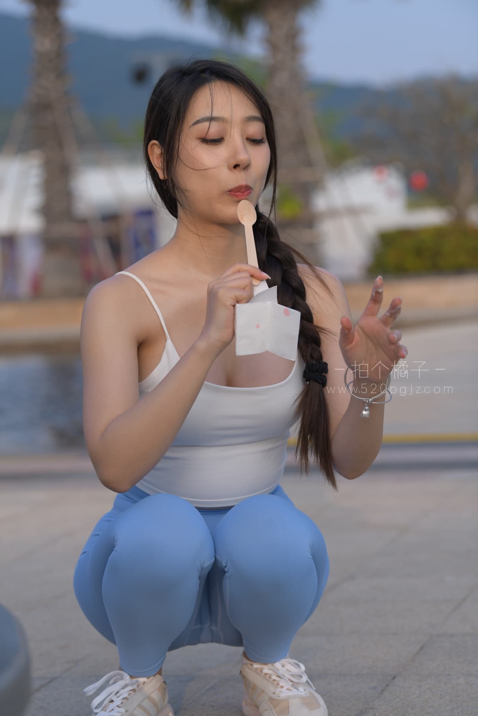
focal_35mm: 95
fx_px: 1892
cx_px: 239
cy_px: 358
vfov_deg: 21.5
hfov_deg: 14.4
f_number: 4
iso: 180
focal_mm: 95
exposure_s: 1/1000
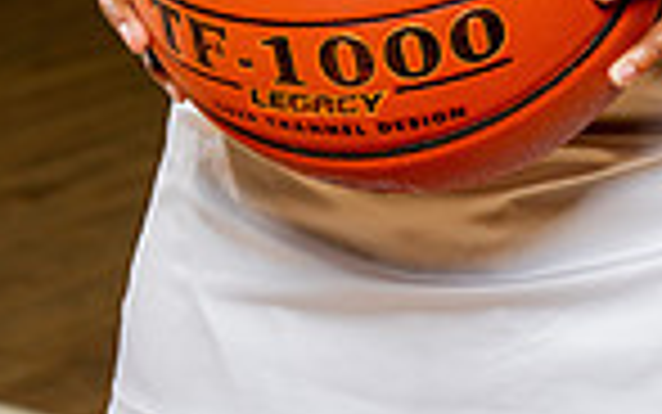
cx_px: 549
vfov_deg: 6.4
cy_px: -518
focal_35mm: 196
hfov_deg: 10.7
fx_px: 3538
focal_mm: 63
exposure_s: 1/250
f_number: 6.3
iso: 400
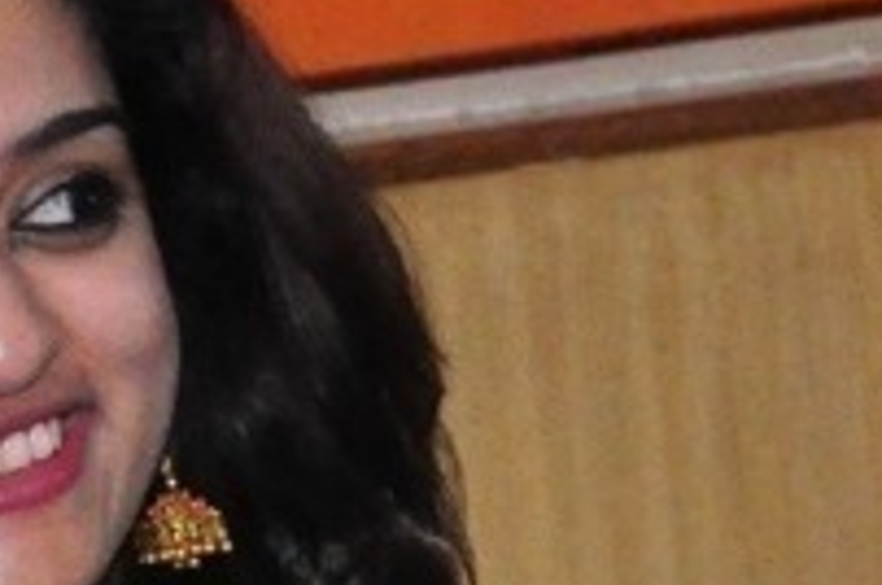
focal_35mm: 374
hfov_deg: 5.4
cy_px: 609
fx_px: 9148
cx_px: 1611
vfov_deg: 3.7
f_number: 7.1
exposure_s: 1/125
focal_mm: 42
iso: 3200
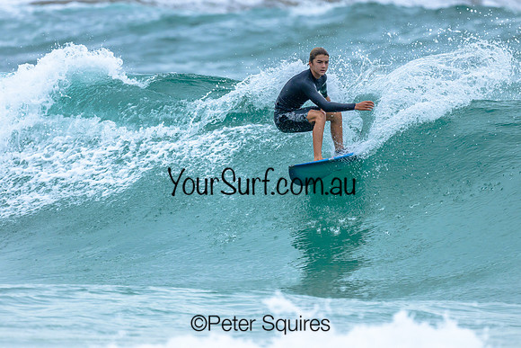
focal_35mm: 1100
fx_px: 15917
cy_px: 185
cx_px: 254
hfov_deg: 1.9
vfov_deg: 1.3
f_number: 6.3
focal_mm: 800
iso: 500
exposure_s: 1/2500
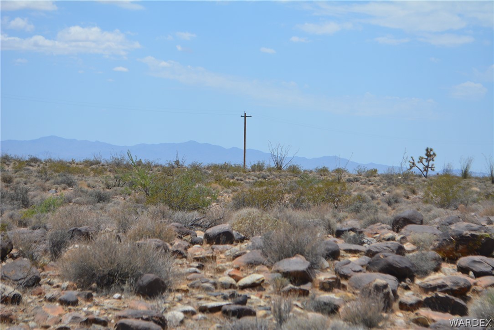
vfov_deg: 16.6
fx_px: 1133
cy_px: 165
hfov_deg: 24.6
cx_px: 247
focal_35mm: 82
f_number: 7.1
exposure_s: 1/2000
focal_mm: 55
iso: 400
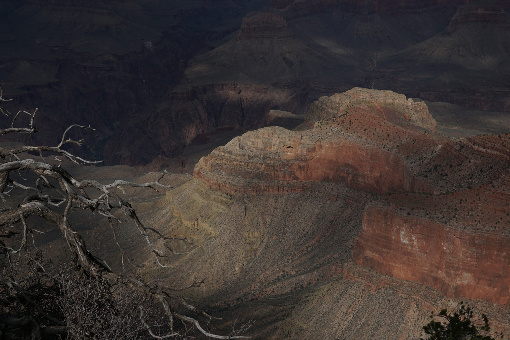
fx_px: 744
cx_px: 255
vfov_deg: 25.7
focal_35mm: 52
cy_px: 170
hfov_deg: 37.9
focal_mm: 35
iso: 100
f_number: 13
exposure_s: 1/500
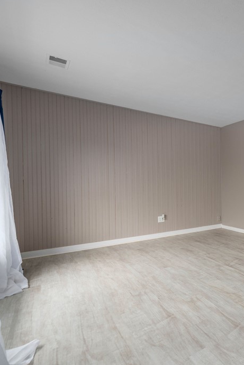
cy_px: 188
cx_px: 267
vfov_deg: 78.5
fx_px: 224
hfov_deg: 44.2
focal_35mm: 22
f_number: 8
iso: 200
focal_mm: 14
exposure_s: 1/60
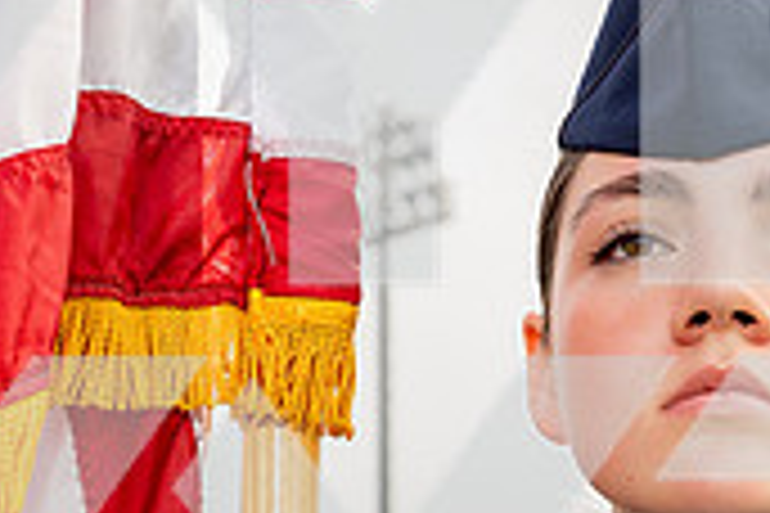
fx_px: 3550
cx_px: 567
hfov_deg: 12.3
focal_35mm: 166
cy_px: 596
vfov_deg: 8.2
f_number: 7.1
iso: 320
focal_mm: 49
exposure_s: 1/250
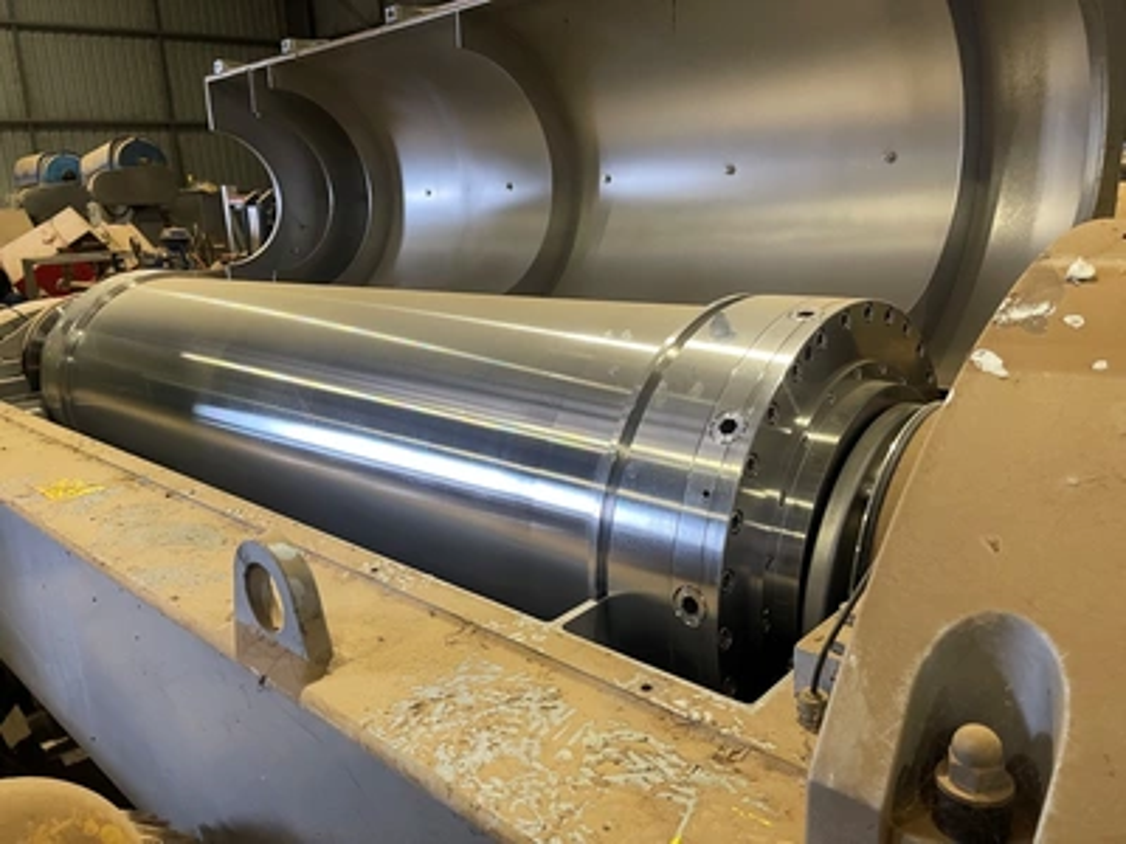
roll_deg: +2.0
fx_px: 846
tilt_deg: -13.7
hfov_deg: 67.3
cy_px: 422
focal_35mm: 26
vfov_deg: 53.1
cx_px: 563
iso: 320
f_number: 1.6
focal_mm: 5.1
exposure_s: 1/60
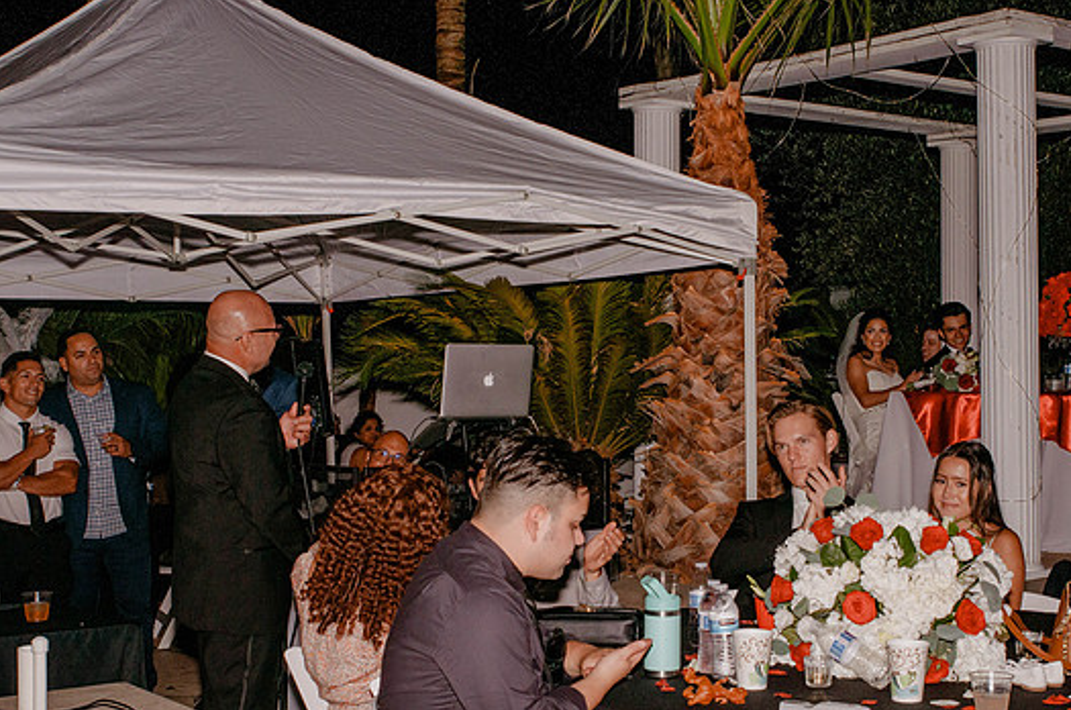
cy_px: 321
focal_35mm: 58
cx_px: 590
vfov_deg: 23.3
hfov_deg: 34.5
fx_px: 1722
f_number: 8
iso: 200
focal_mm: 35
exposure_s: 1/250
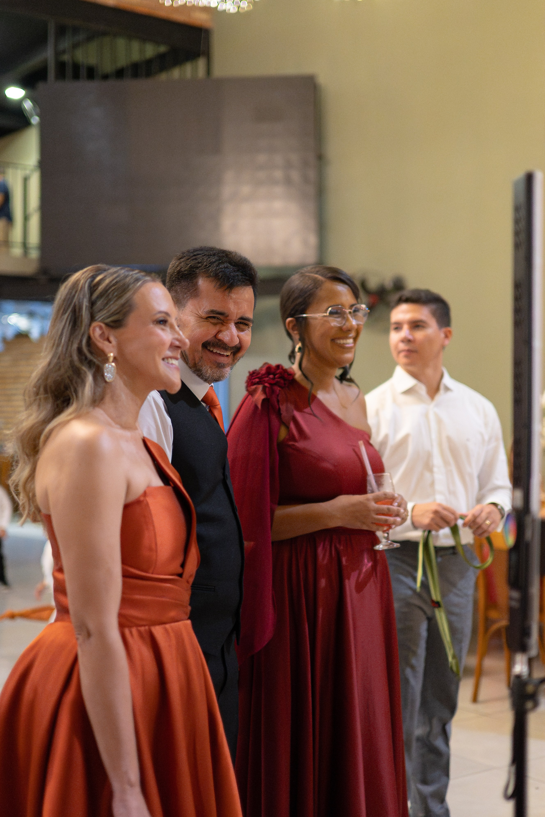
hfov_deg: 26.0
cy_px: 408
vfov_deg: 38.2
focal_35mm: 52
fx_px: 1181
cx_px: 272
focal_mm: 35
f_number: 1.4
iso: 4000
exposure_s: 1/320
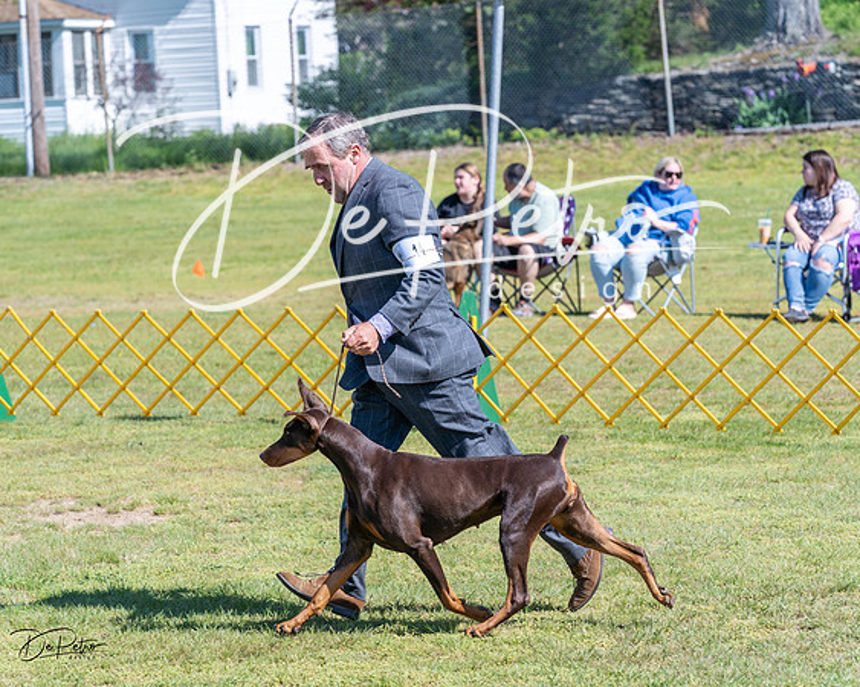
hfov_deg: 13.0
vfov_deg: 10.4
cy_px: 344
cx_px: 412
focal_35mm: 149
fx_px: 3782
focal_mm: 132
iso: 400
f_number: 6.3
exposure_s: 1/1250
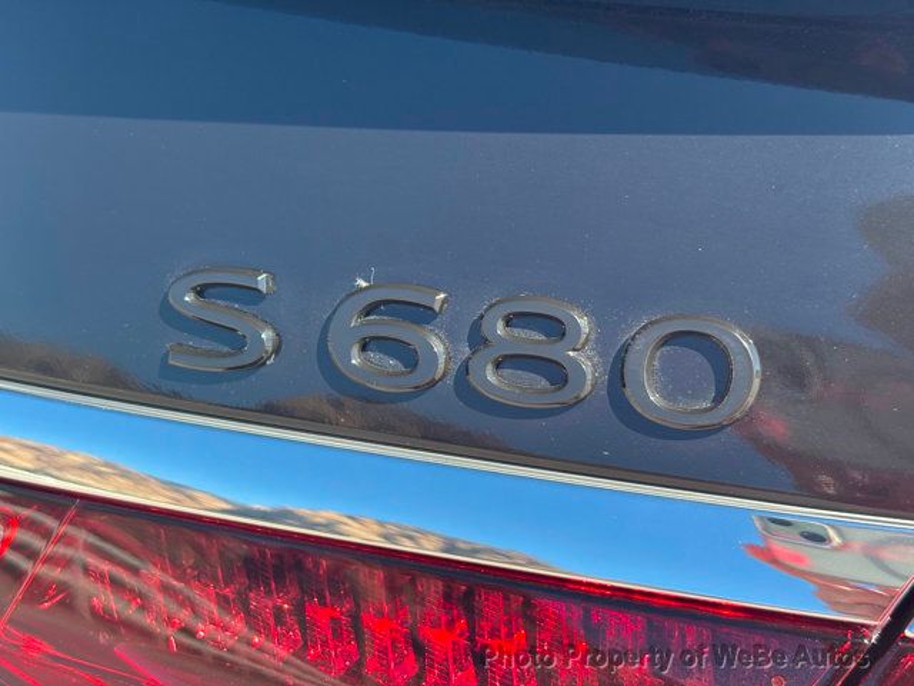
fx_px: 1373
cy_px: 343
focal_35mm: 52
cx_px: 457
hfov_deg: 36.8
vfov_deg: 28.0
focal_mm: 5.96
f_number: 1.6
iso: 32
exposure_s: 1/565
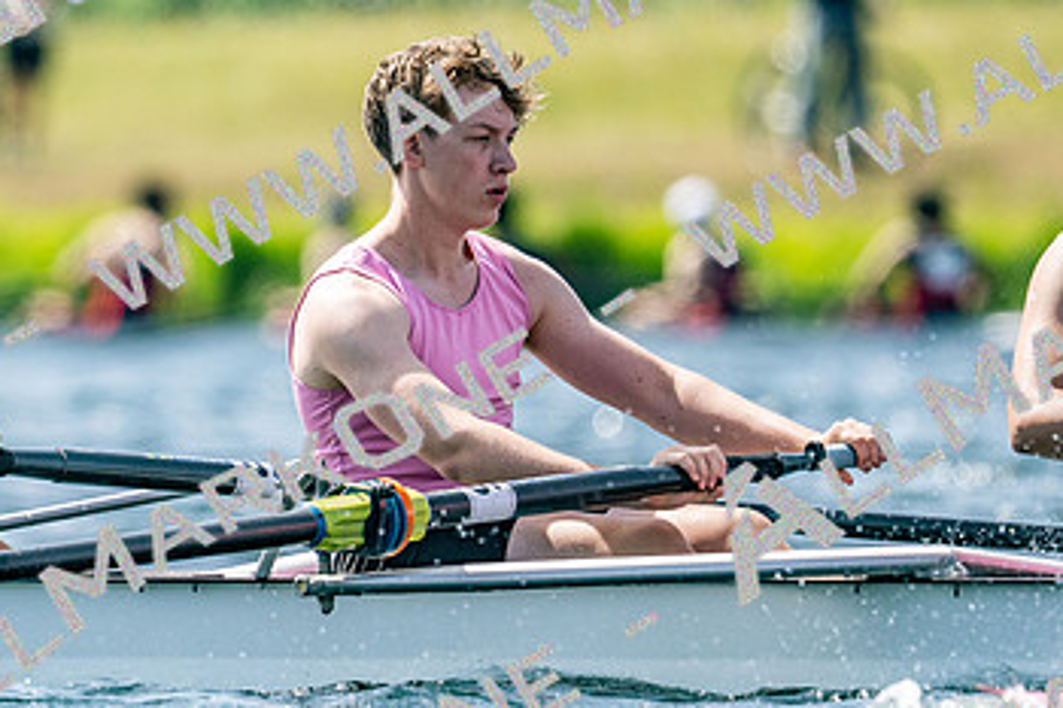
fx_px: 29365
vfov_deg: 1.4
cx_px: 462
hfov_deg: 2.1
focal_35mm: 995
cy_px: 319
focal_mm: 400
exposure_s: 1/2500
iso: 280
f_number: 4.5
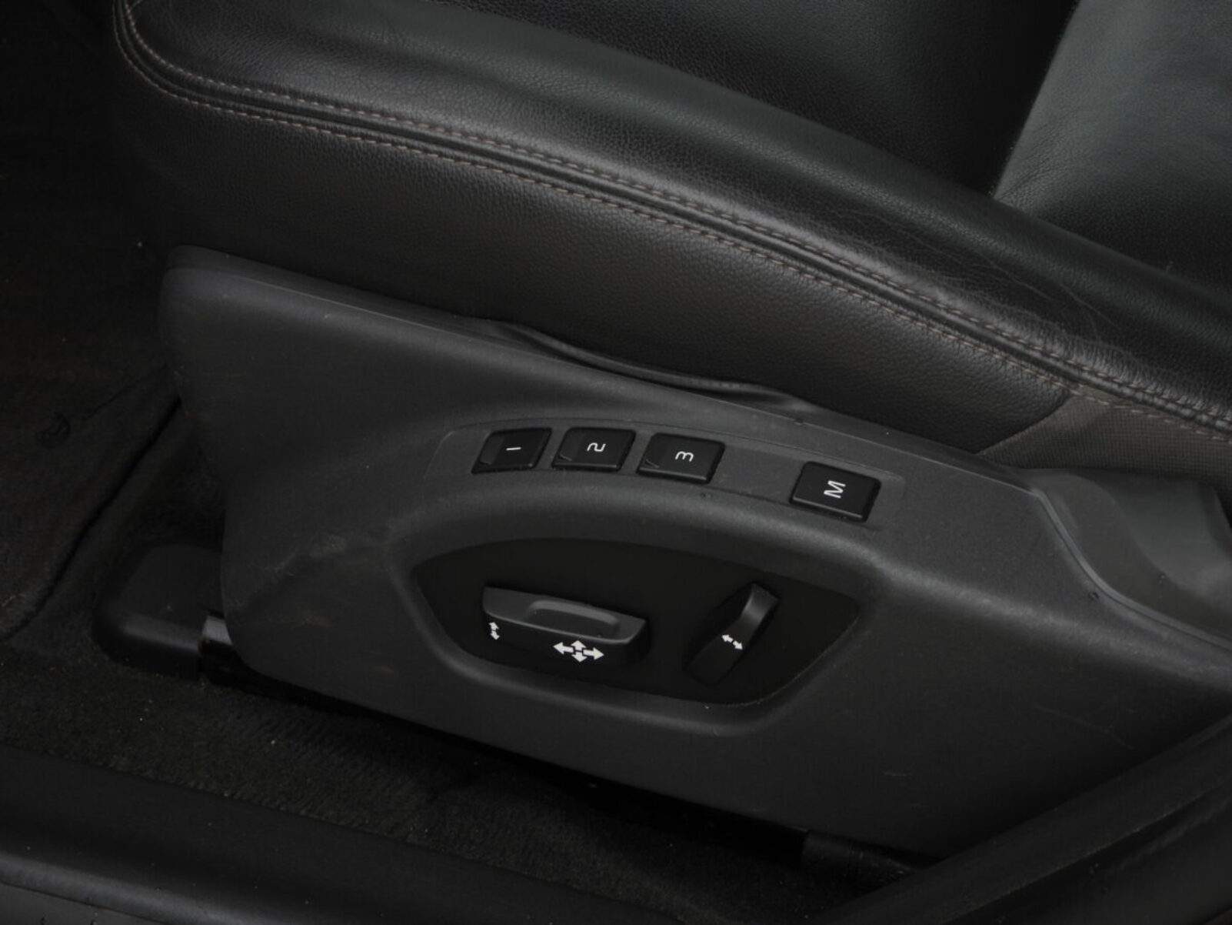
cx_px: 616
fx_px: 3453
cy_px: 462
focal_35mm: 97
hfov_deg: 20.2
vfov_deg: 15.2
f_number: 3.5
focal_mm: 17.5
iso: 100
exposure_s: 1/100
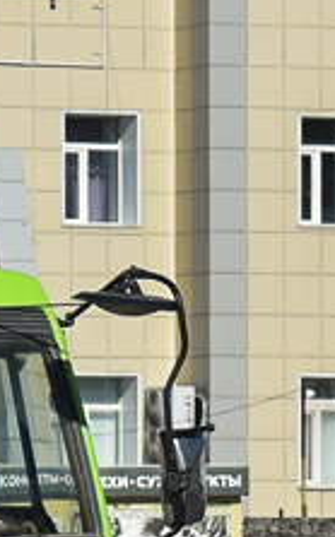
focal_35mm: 453
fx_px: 6626
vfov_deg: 4.6
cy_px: 397
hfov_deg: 2.9
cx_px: -441
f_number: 7.1
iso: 200
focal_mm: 55
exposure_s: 1/1250
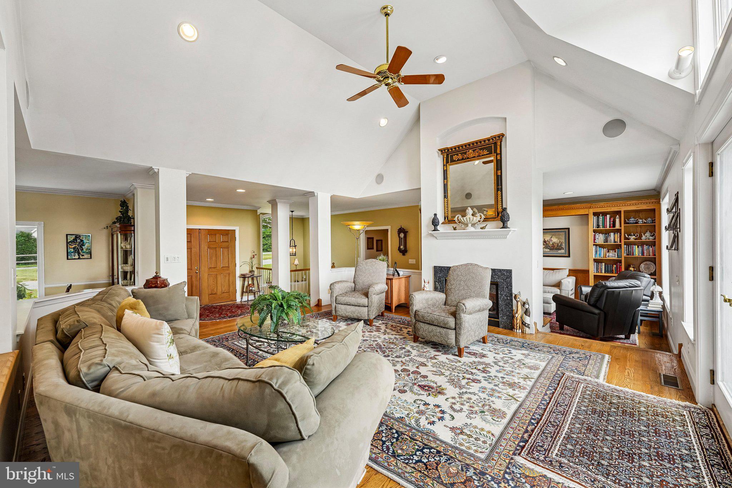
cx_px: 366
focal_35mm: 14
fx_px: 285
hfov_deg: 104.3
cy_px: 244
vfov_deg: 81.2
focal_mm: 14
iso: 500
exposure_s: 1/80
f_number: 8
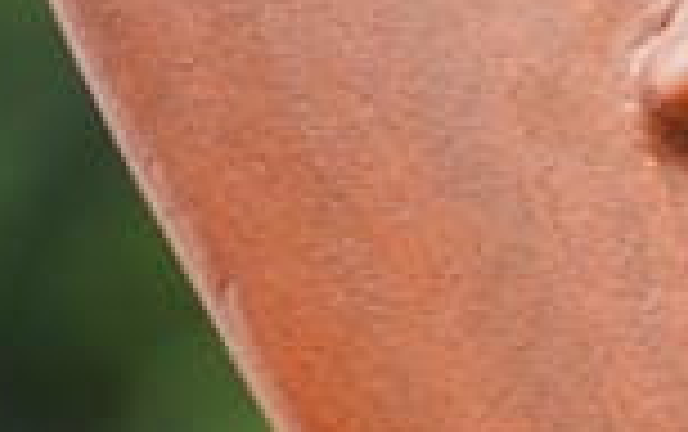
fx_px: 5256
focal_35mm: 280
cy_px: 346
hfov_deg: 7.3
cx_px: 1129
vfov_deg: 4.7
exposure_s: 1/50
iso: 100
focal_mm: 35
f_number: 5
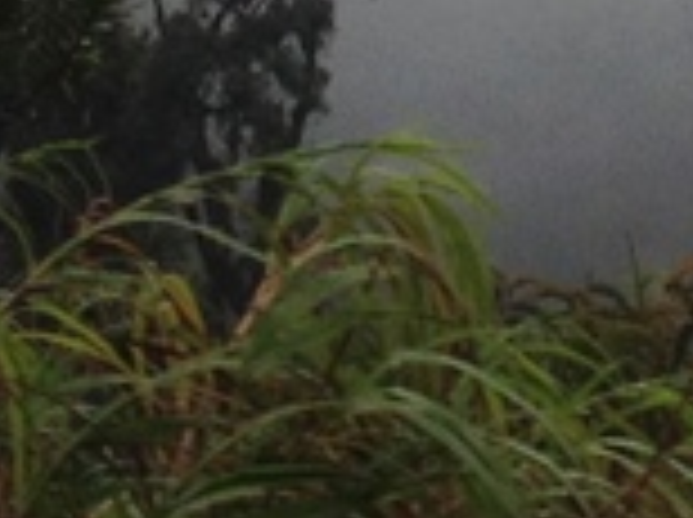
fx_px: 5457
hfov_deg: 7.2
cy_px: -644
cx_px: 752
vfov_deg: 5.3
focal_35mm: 273
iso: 50
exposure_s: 1/2907
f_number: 2.4
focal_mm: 4.28
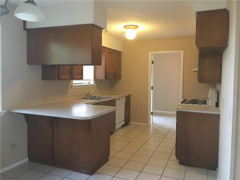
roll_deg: -1.0
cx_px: 120
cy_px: 90
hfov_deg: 61.7
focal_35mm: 29
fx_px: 201
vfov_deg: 48.2
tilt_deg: -2.6
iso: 160
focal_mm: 4.15
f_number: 2.2
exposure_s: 1/30
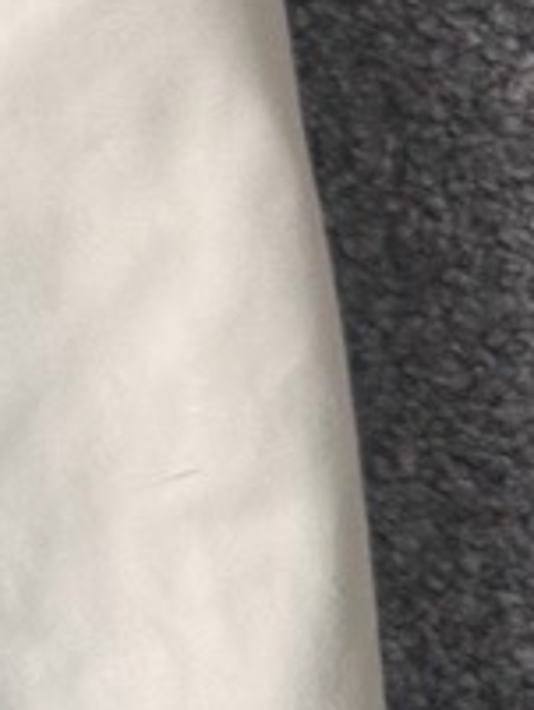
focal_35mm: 191
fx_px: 3924
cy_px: -756
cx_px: -1064
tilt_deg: -84.4
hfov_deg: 7.0
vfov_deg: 9.6
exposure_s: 1/74
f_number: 1.78
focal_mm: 6.76
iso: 200
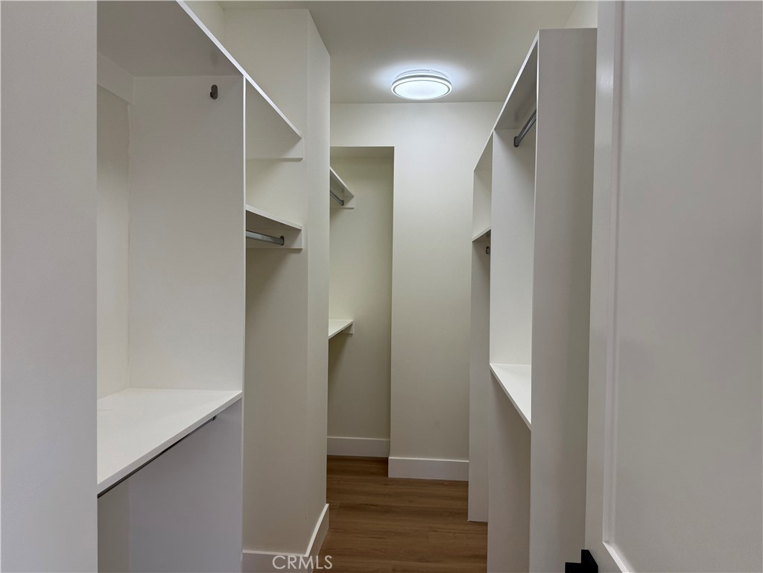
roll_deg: -1.0
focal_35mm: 24
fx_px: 529
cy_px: 286
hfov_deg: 71.6
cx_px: 382
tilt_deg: -0.7
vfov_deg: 56.8
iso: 80
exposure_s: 1/222
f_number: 1.78
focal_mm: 6.76
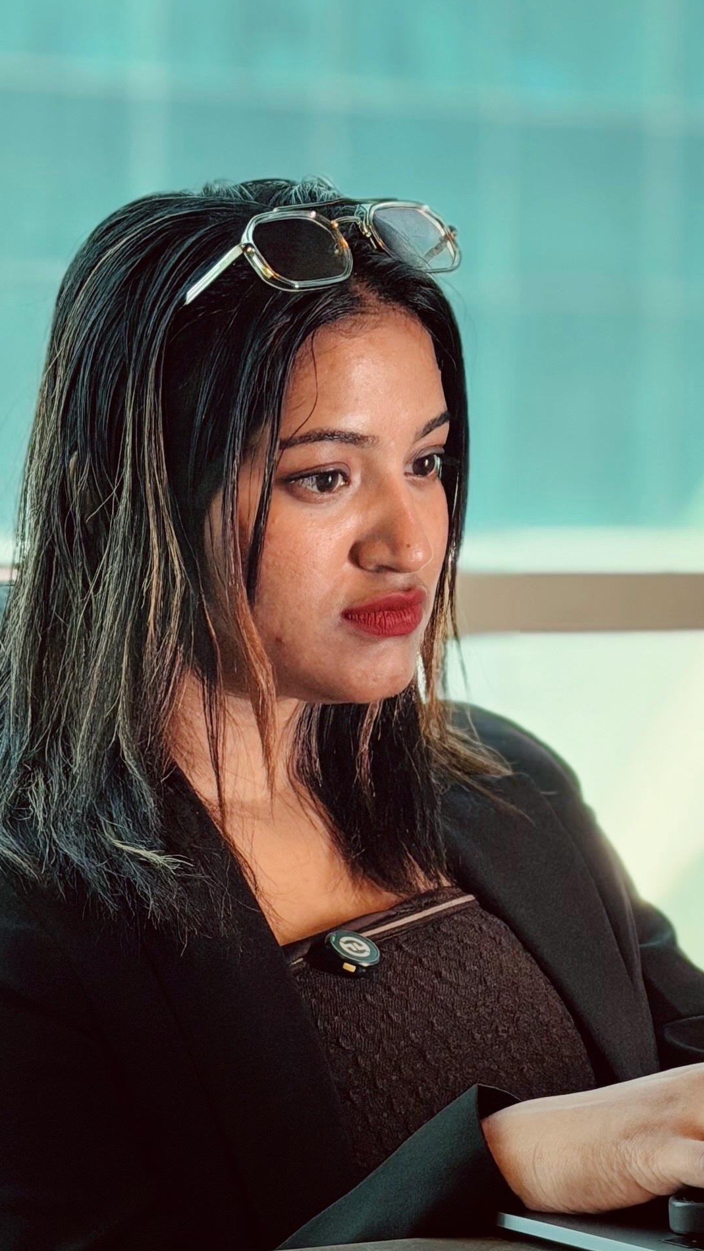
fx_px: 3683
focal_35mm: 111
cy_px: 641
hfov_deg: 10.9
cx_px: 420
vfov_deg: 19.3
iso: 125
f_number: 1.78
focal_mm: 6.76
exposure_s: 1/202
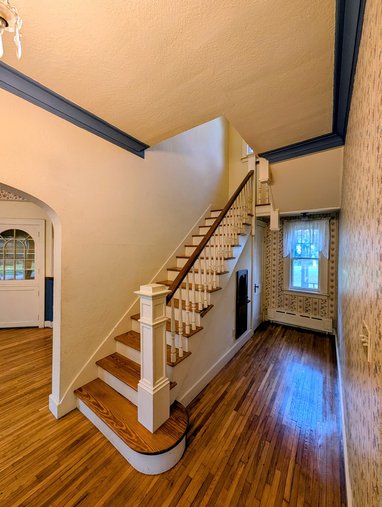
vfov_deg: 110.5
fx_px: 176
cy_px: 254
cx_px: 191
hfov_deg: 94.6
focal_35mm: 12
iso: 89
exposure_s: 1/120
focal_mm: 2.02
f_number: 1.7
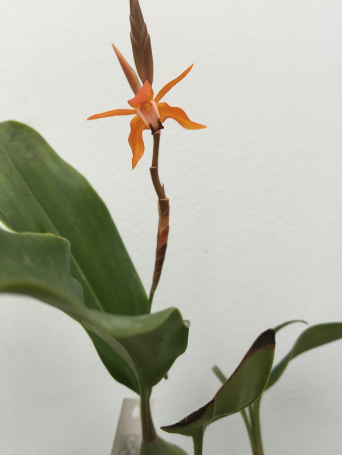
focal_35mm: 29
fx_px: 382
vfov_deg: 61.7
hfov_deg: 48.2
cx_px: 171
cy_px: 228
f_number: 2.2
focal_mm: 4.15
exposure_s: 1/50
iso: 32
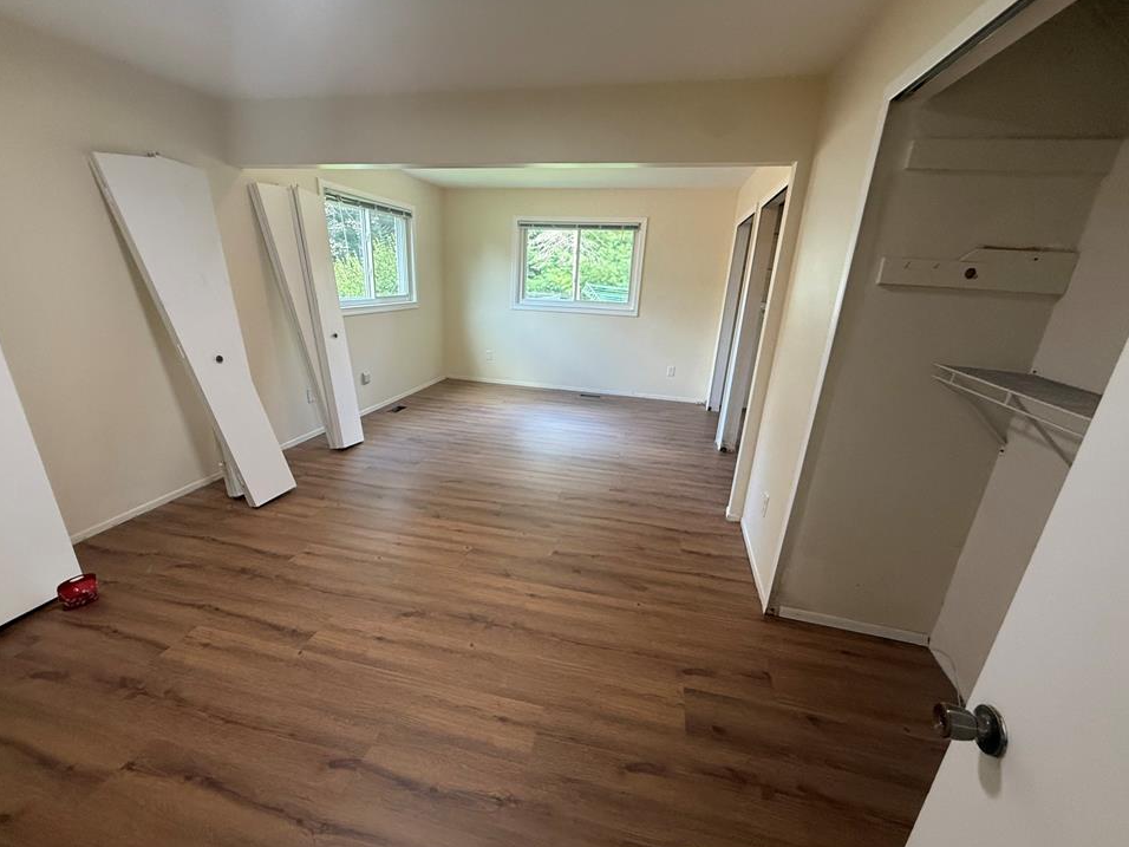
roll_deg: -2.2
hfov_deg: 98.1
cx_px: 543
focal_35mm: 15
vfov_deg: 81.7
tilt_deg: -19.4
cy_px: 442
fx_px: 489
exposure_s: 1/120
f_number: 2.2
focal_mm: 2.22
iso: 320
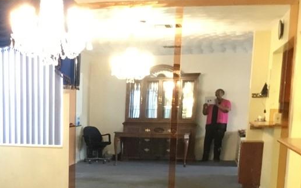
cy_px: 186
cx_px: 89
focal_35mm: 65
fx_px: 533
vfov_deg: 19.5
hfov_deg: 31.2
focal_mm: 3.3
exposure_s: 1/15
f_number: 2.4
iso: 200
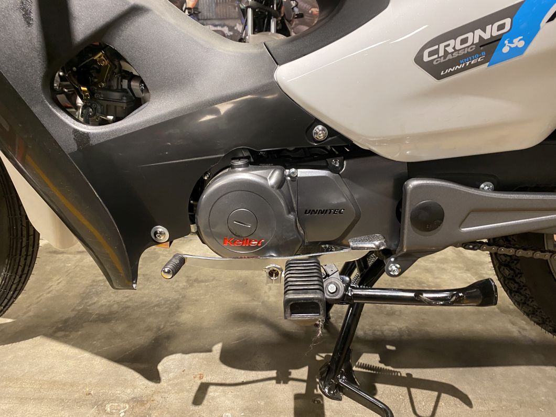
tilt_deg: -19.3
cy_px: 208
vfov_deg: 53.1
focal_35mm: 26
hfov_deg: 67.3
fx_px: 418
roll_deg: +1.5
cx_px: 278
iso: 320
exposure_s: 1/50
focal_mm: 4.25
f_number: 1.8
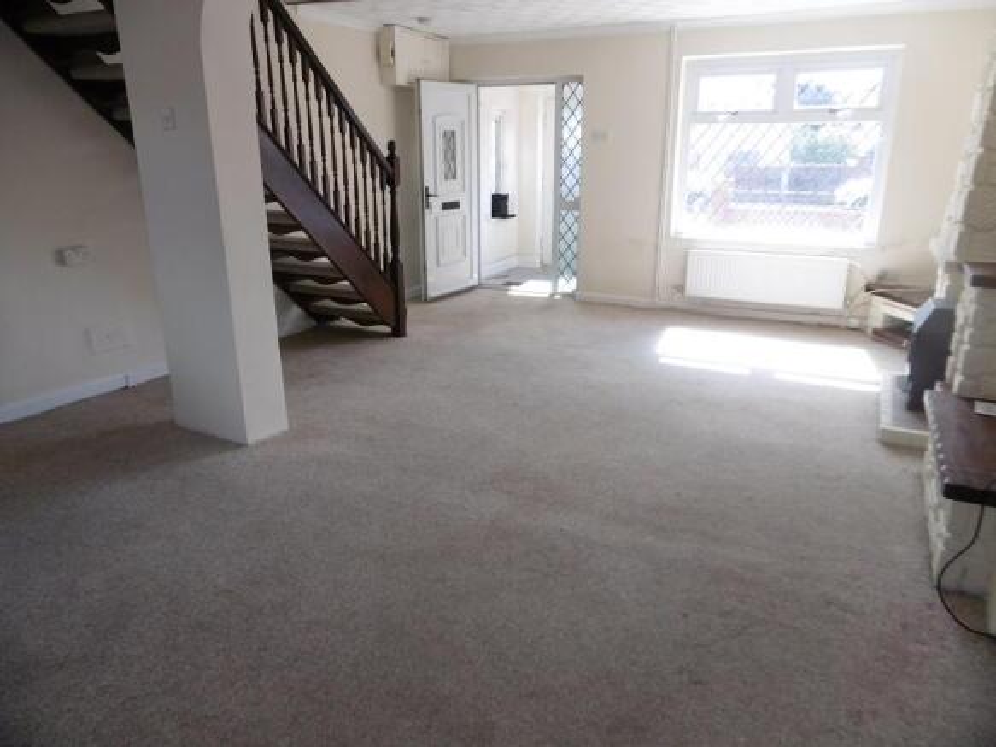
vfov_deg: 56.8
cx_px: 498
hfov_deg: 71.6
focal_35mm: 24
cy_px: 374
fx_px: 690
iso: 100
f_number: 3.1
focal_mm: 4.3
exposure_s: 1/80
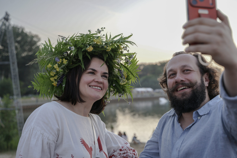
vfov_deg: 28.1
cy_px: 79
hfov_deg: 41.1
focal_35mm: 48
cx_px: 118
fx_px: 316
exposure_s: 1/160
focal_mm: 48
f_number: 4
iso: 800
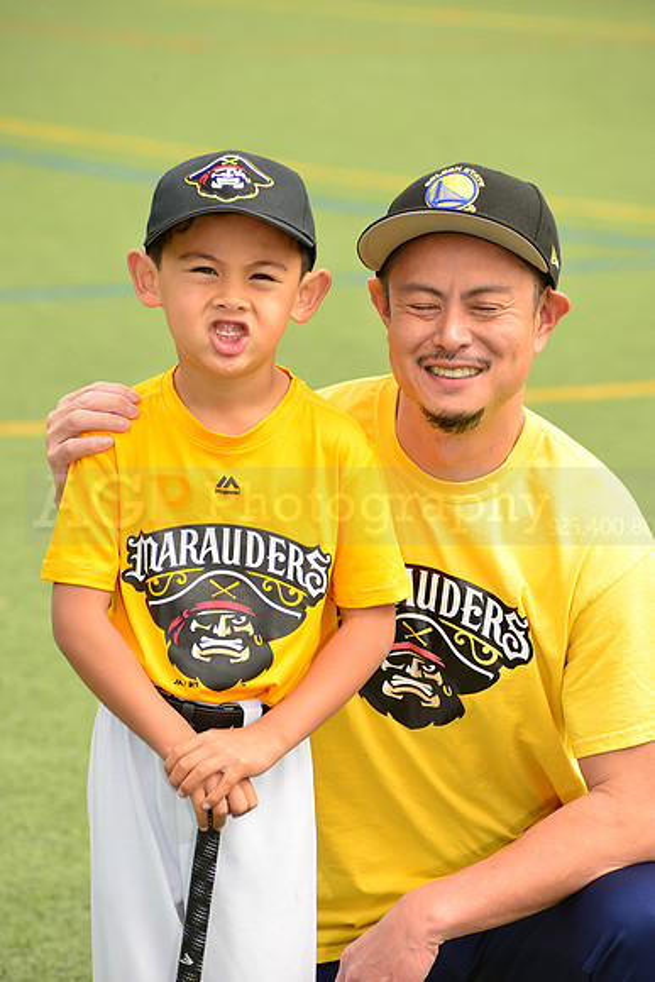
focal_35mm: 200
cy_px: 491
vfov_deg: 10.3
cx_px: 328
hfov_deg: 6.9
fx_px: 5455
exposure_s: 1/250
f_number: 9
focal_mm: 200
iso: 200
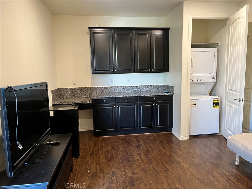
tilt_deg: -7.6
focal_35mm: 26
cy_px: 94
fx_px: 189
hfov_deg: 67.3
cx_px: 126
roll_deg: +0.9
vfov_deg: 53.1
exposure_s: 1/60
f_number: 1.5
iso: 250
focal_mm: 5.7
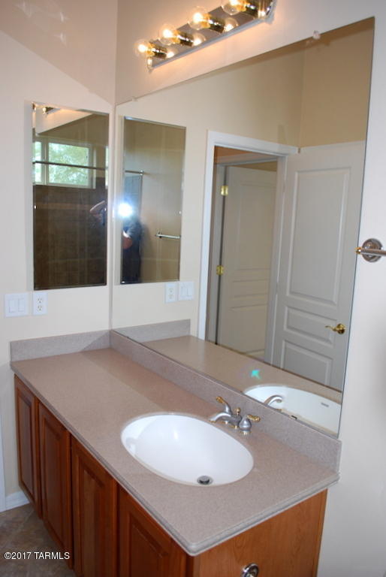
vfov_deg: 67.3
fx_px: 433
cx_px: 193
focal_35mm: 27
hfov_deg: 48.0
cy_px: 288
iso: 200
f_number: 3.5
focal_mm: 18
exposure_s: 1/60
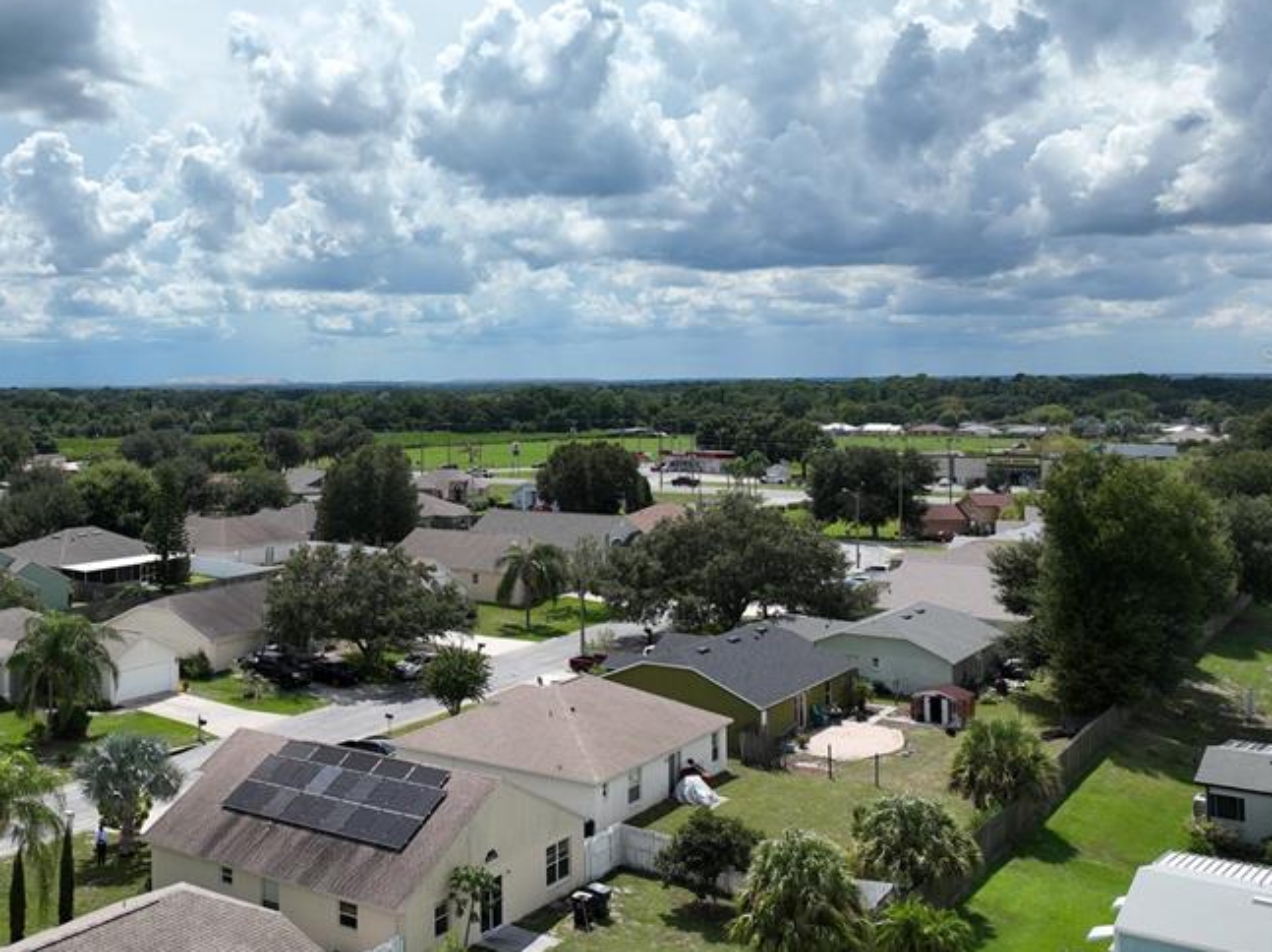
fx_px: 1395
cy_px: 356
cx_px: 374
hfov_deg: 47.8
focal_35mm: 38
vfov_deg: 37.4
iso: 140
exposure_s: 1/4000
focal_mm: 12.29
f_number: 2.8
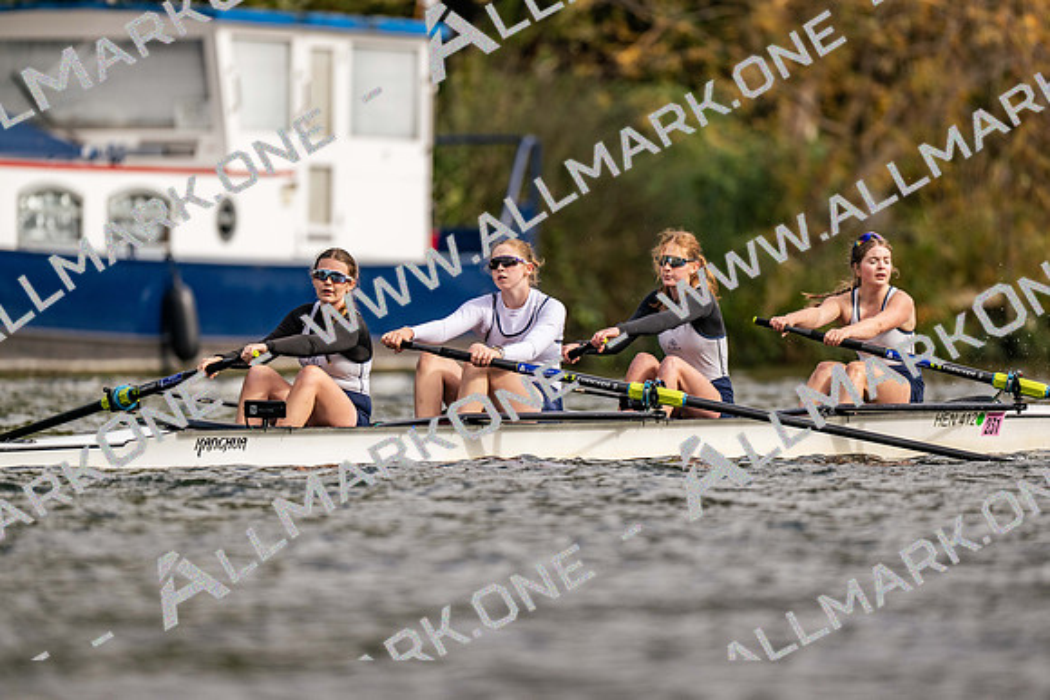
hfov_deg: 3.4
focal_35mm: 600
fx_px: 17512
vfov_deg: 2.3
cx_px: 525
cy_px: 350
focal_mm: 600
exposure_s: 1/2500
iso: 220
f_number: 4
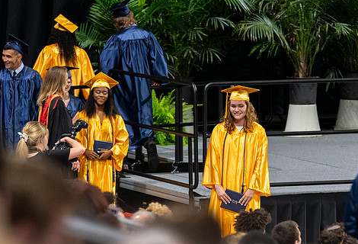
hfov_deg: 5.9
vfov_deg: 4.0
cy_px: 178
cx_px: 240
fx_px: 3493
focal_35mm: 349
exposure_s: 1/200
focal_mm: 190
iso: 2000
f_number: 4
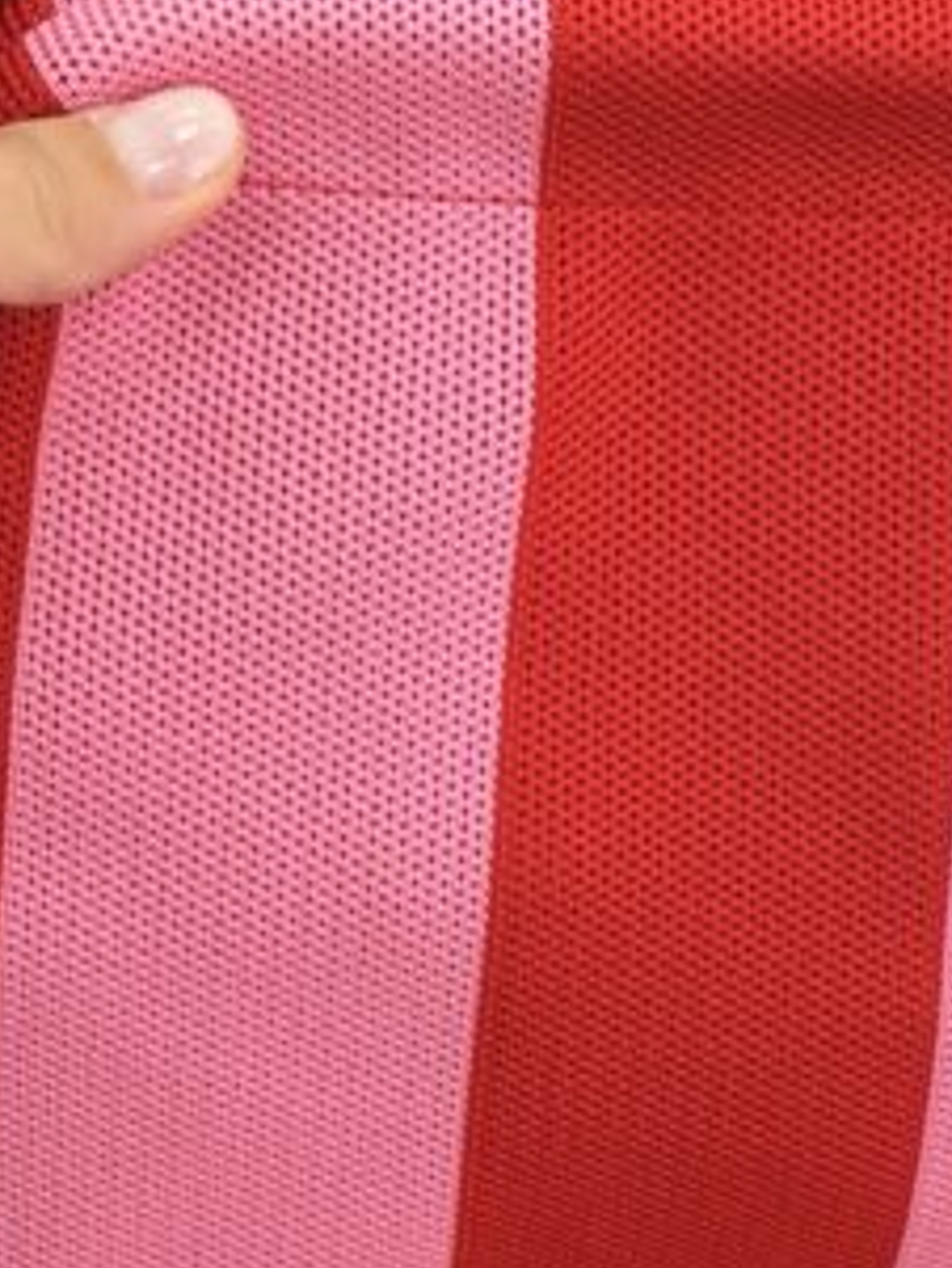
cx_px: 552
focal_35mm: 138
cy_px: 813
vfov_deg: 14.3
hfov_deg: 10.8
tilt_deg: -48.1
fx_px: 5057
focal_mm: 5.96
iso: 32
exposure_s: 1/50
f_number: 1.6
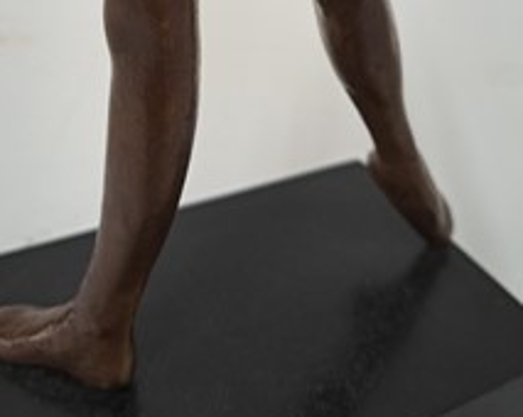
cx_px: 243
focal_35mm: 44
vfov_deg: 31.9
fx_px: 680
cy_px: 17
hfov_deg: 42.0
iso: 100
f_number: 1.8
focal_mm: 5.23
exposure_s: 1/60
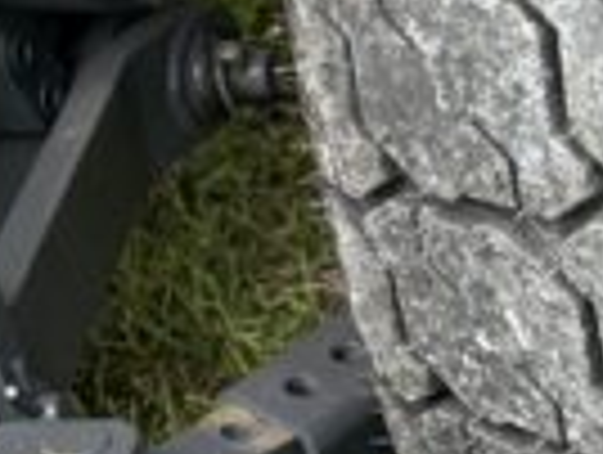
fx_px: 2495
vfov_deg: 10.4
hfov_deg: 12.7
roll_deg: +37.3
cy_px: 108
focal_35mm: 143
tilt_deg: -37.7
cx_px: -428
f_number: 1.78
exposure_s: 1/89
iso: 200
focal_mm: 6.76
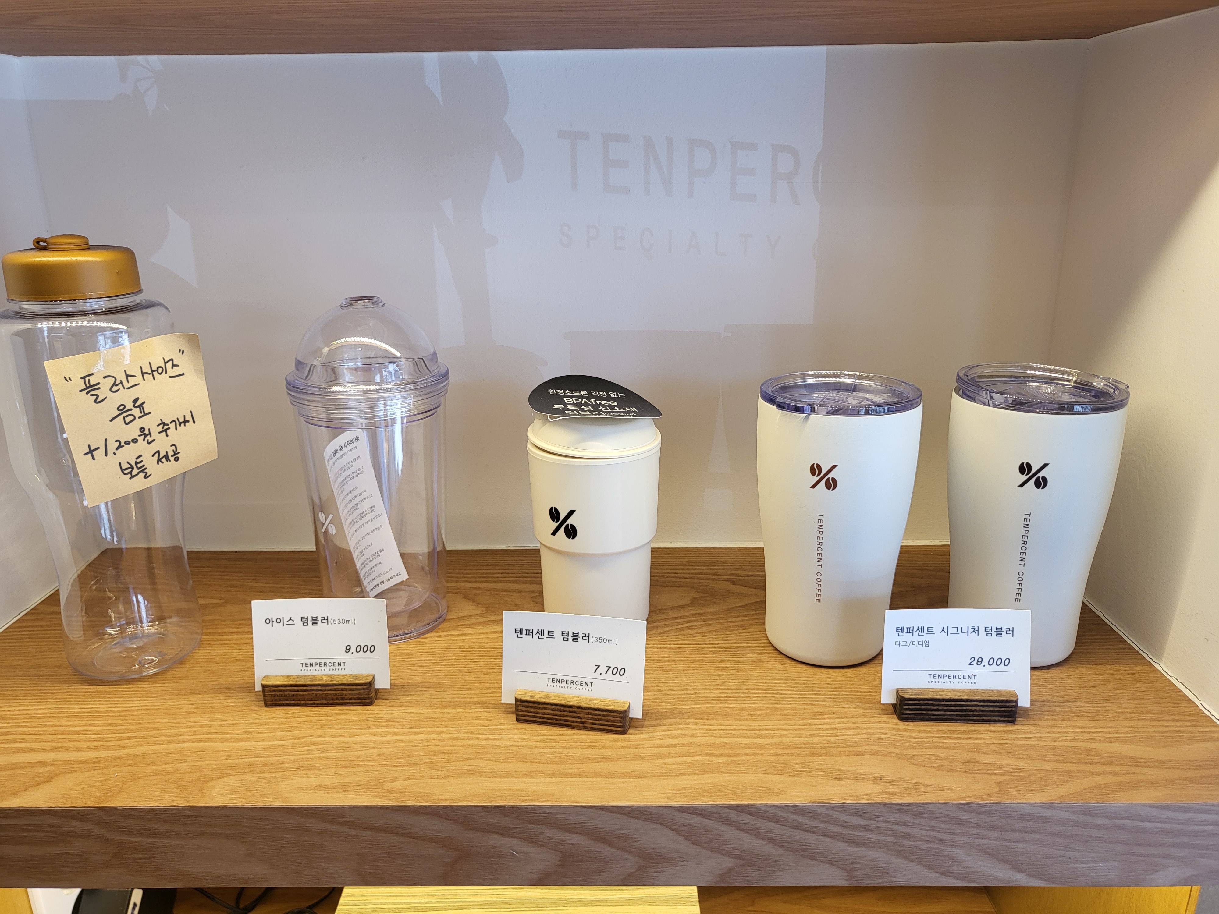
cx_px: 610
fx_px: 916
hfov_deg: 67.3
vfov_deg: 53.1
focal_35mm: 26
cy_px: 457
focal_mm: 4.25
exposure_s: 1/120
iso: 50
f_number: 1.8
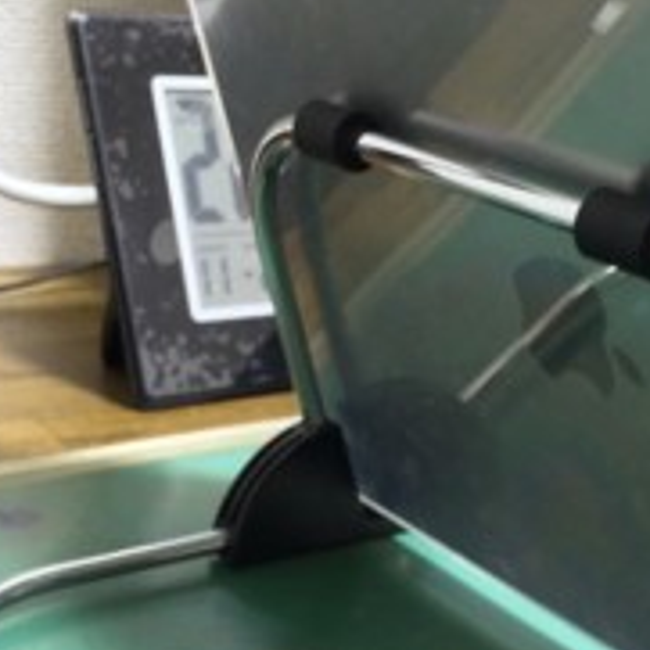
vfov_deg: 25.7
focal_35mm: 66
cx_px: 524
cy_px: 506
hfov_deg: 25.6
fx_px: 1402
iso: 320
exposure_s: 1/24
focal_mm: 4.12
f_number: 2.2
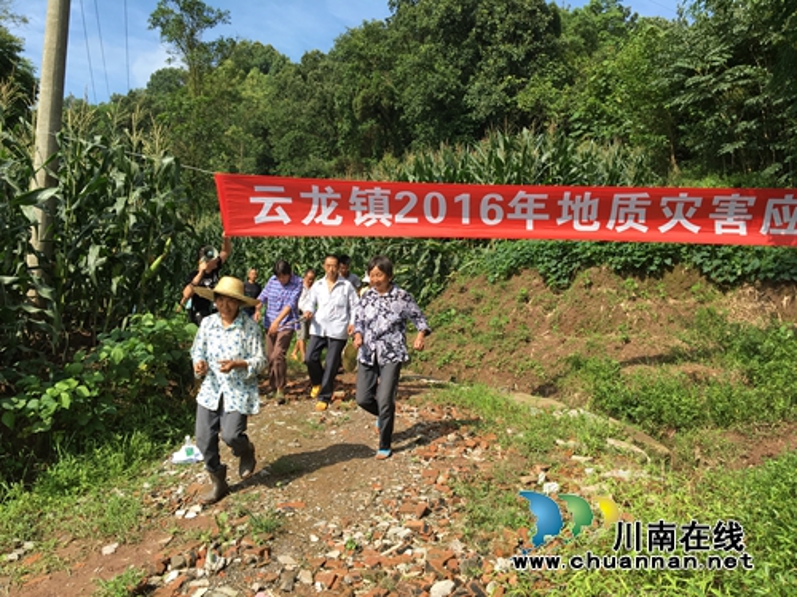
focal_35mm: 29
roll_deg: -2.9
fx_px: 668
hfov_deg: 61.7
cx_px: 398
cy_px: 298
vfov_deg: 48.2
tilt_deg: +2.5
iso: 25
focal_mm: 4.15
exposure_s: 1/1012
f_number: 2.2
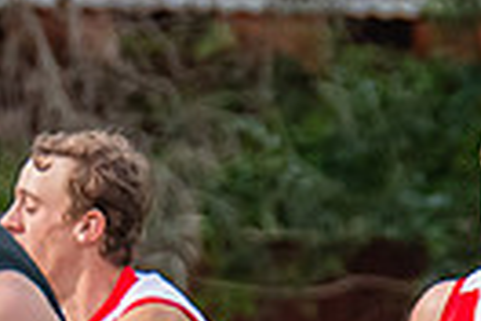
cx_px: -418
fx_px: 48711
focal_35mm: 3646
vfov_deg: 0.4
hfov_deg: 0.6
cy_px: 433
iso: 800
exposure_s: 1/1600
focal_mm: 420
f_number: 6.3
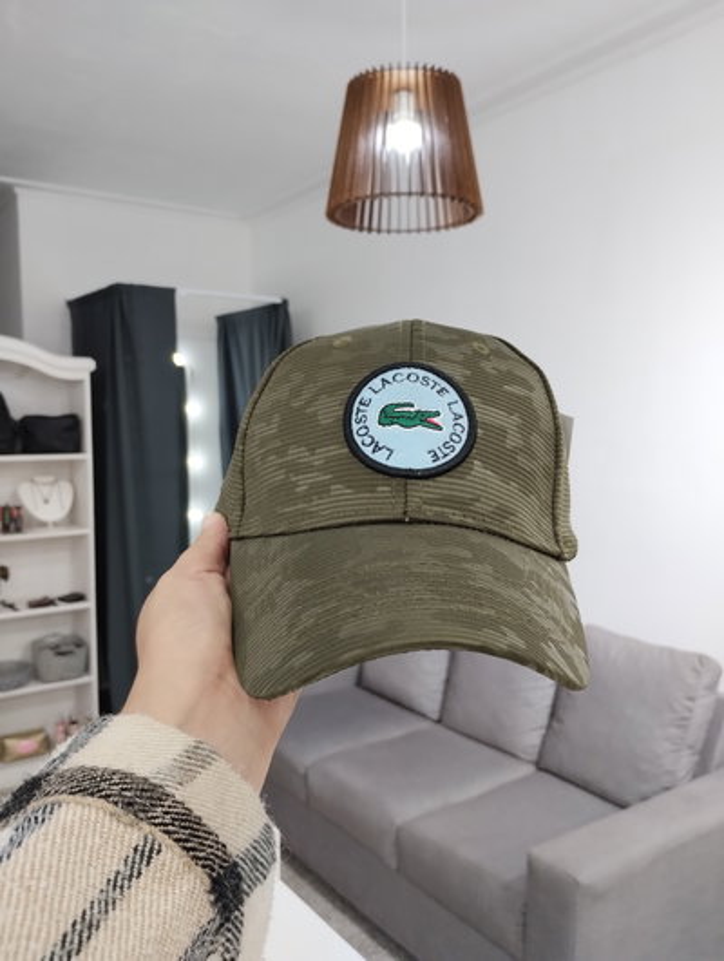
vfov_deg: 63.4
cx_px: 362
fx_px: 779
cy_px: 480
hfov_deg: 49.9
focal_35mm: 28
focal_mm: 4.27
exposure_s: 1/25
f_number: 1.8
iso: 459
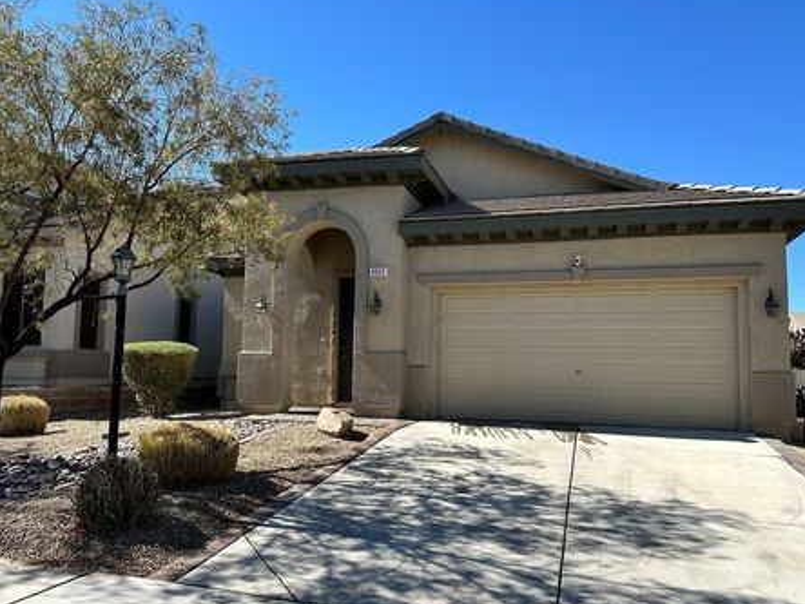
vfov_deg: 51.3
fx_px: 628
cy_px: 318
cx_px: 422
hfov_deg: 65.3
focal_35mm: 27
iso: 80
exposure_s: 1/3058
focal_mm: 6.86
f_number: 1.78
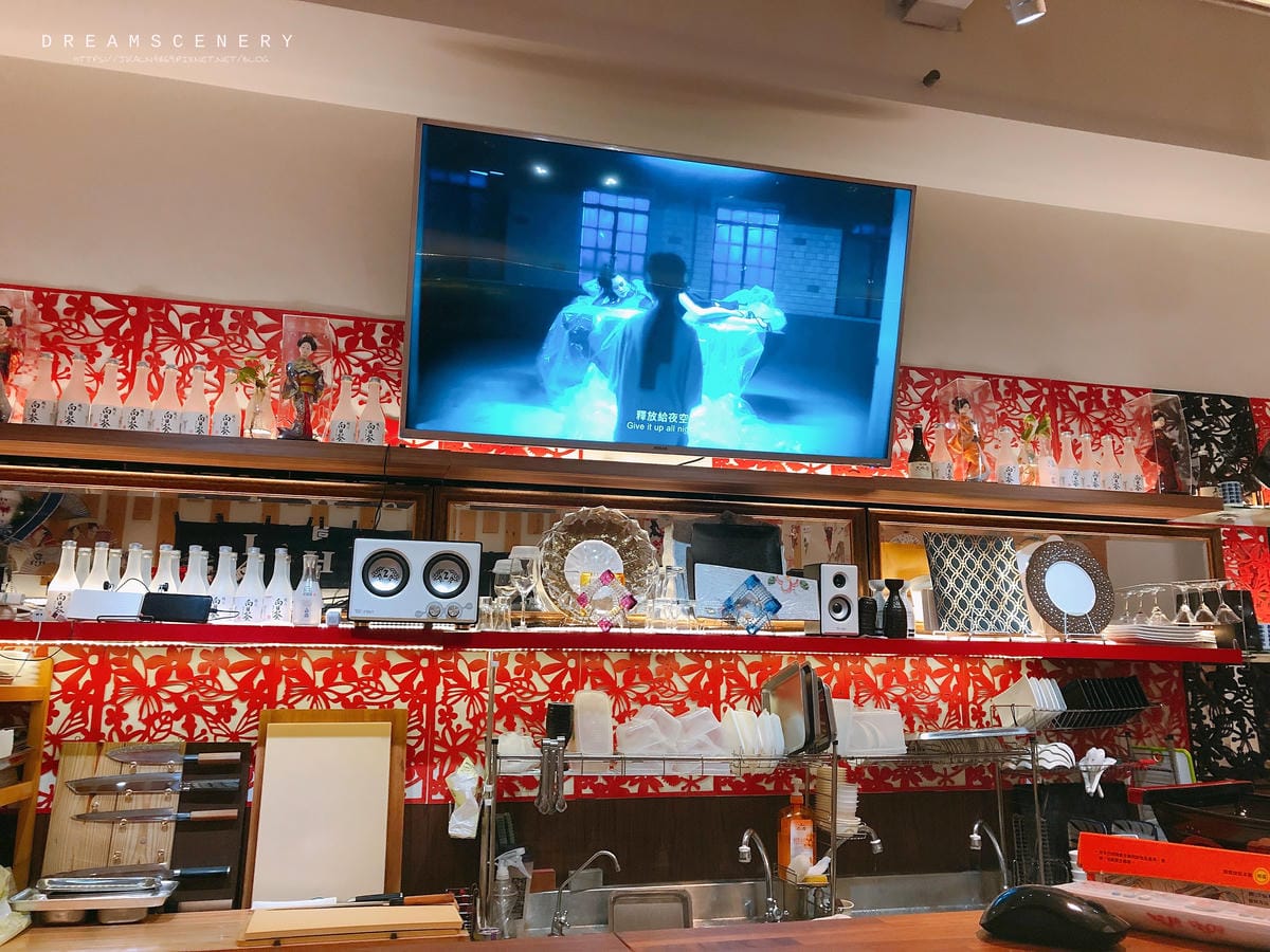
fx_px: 1027
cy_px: 476
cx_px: 635
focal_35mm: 28
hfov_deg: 63.4
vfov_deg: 49.7
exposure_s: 1/15
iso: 50
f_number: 1.8
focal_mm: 3.99
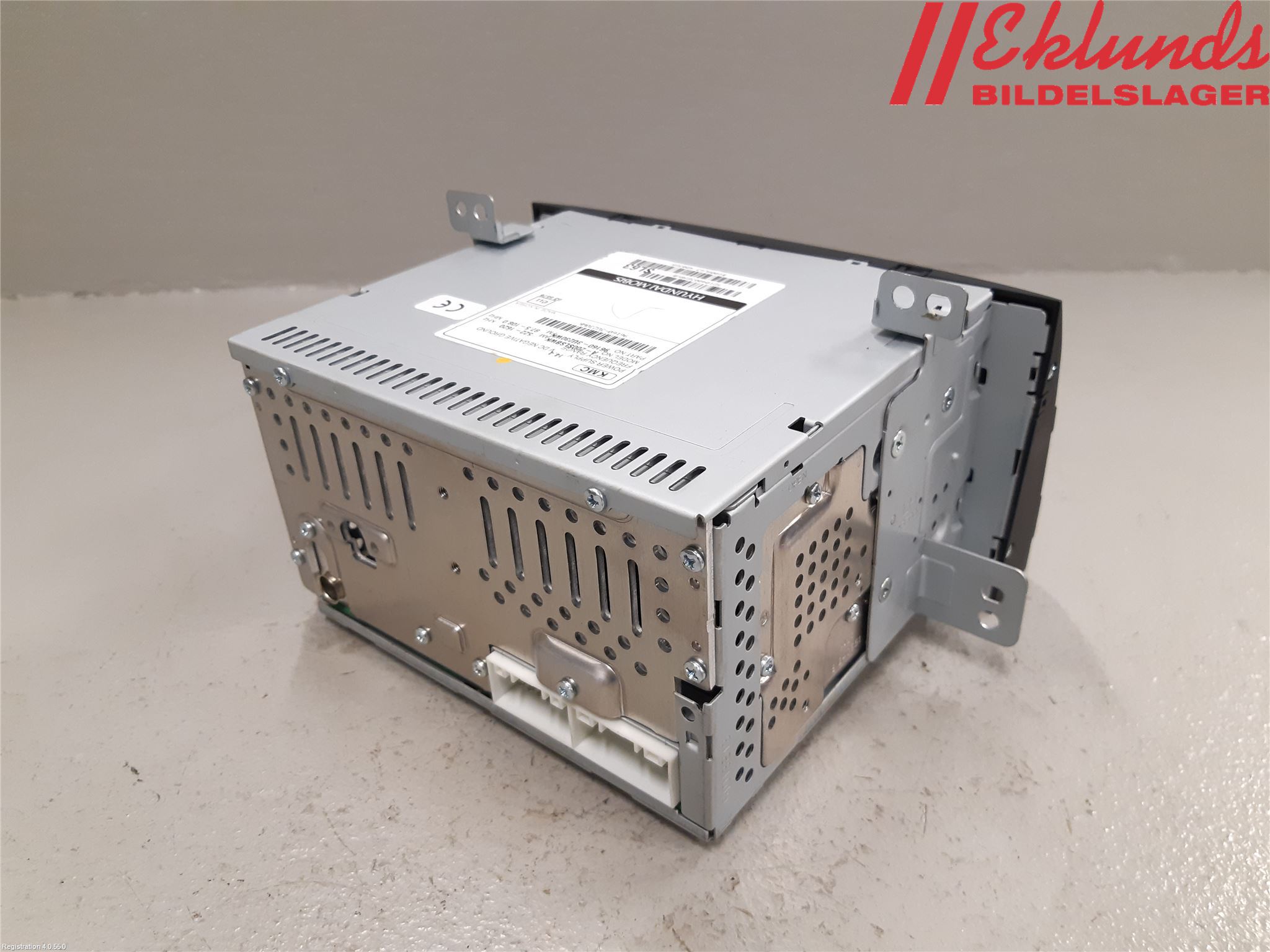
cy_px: 476
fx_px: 954
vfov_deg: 53.1
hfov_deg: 67.3
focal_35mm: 26
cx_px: 635
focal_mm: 3.93
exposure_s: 1/50
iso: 160
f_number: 1.7
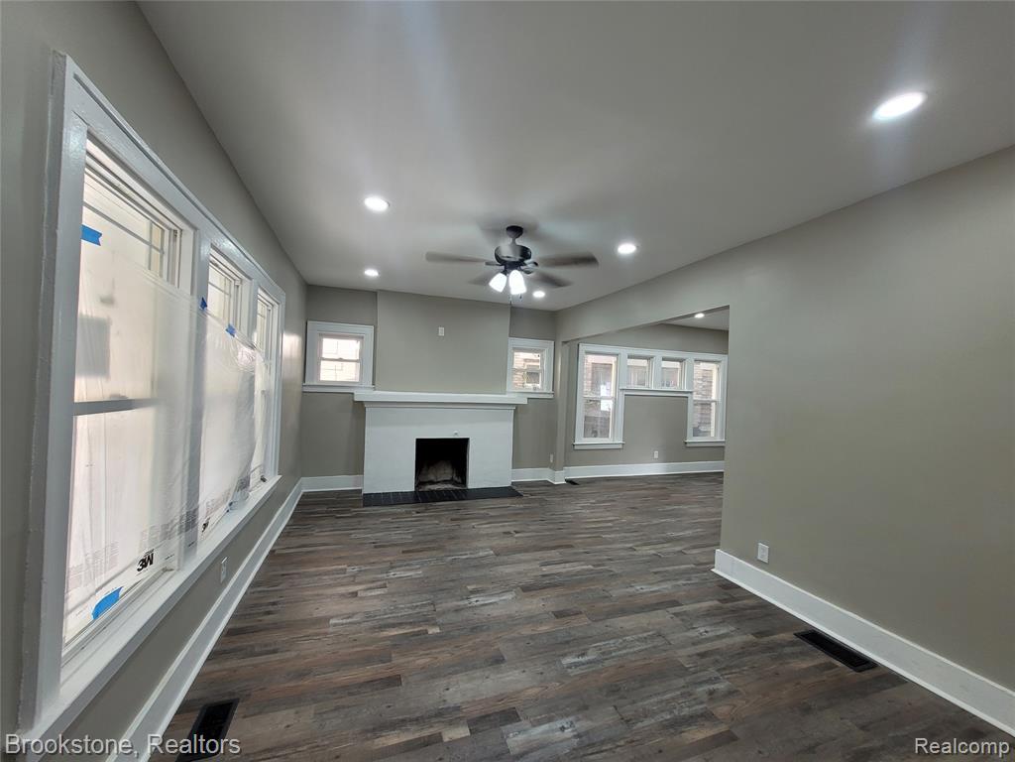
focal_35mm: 13
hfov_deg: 106.2
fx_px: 381
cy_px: 381
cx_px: 508
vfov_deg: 89.9
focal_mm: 1.74
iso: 80
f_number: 2.2
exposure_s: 1/60
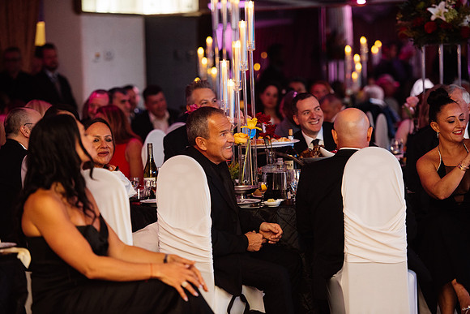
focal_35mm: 135
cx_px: 235
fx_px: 1763
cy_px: 157
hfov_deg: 15.2
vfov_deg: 10.2
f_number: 2.8
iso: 2500
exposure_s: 1/200
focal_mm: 135
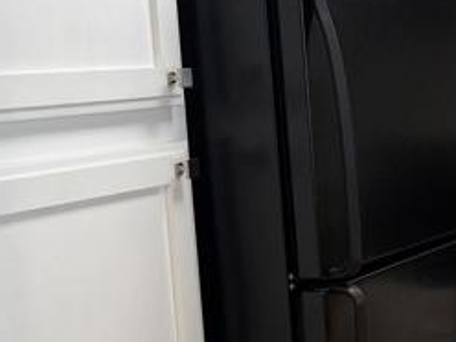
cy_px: 285
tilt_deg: -10.8
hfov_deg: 16.9
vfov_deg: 14.8
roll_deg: -0.2
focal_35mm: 99
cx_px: 785
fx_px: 1304
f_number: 1.78
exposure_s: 1/60
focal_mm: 6.76
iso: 160
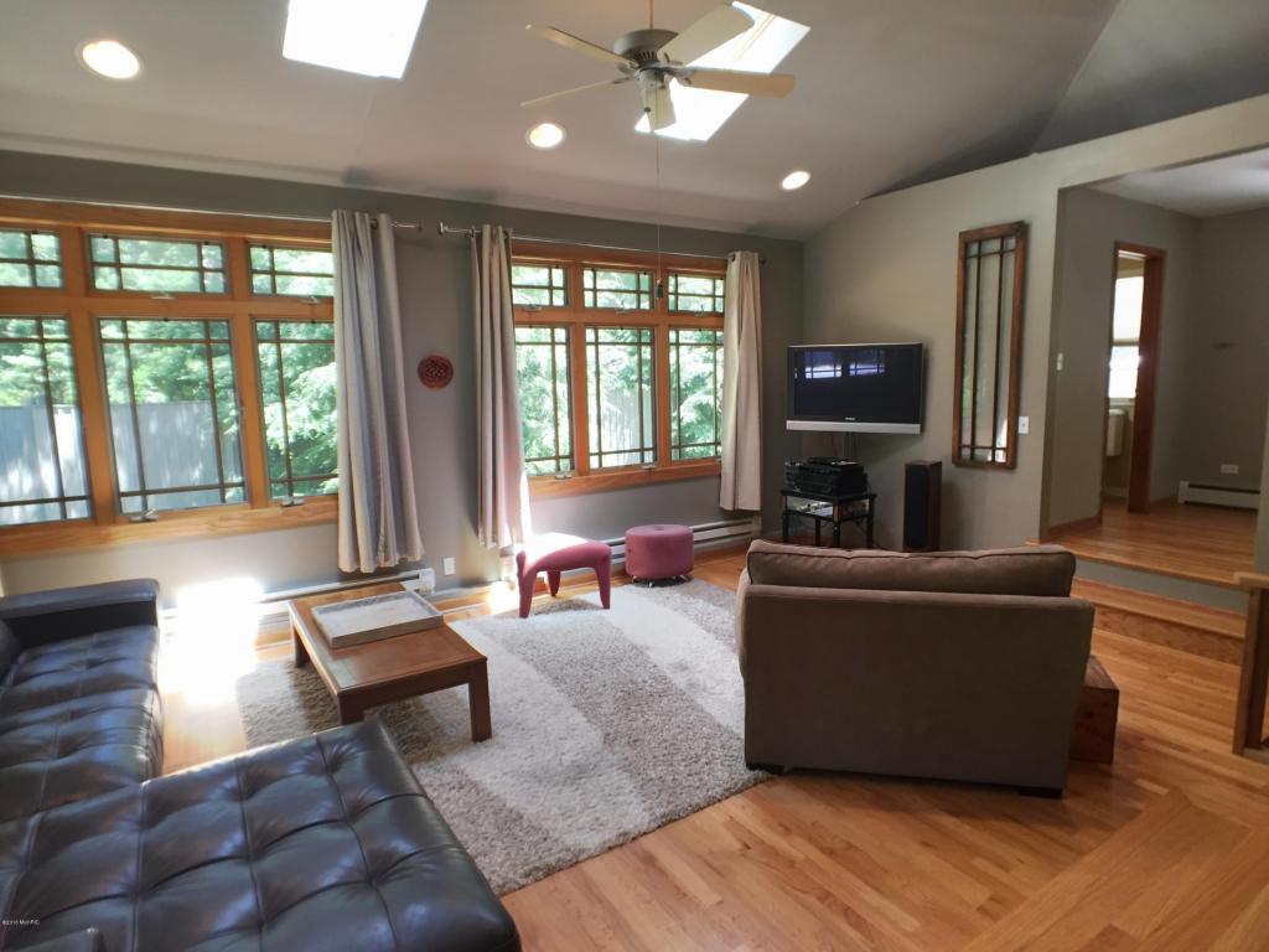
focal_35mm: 29
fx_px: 1063
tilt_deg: -7.8
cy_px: 476
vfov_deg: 48.2
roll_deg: +0.7
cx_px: 634
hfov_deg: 61.7
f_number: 2.2
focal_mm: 4.15
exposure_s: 1/40
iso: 32
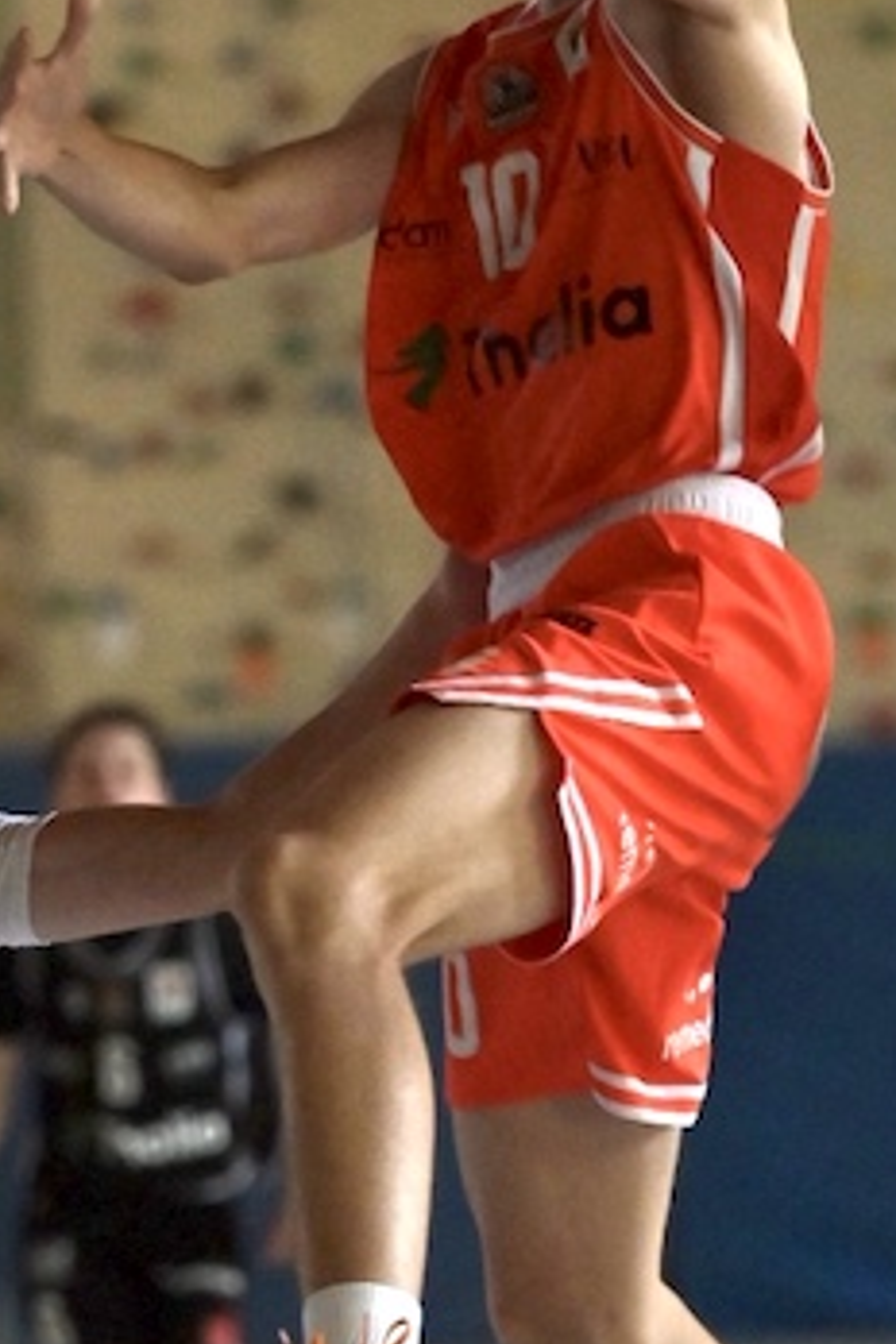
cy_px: 1112
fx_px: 14260
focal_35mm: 382
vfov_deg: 5.4
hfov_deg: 3.6
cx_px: 597
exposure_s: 1/800
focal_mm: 130
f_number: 2.8
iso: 5000
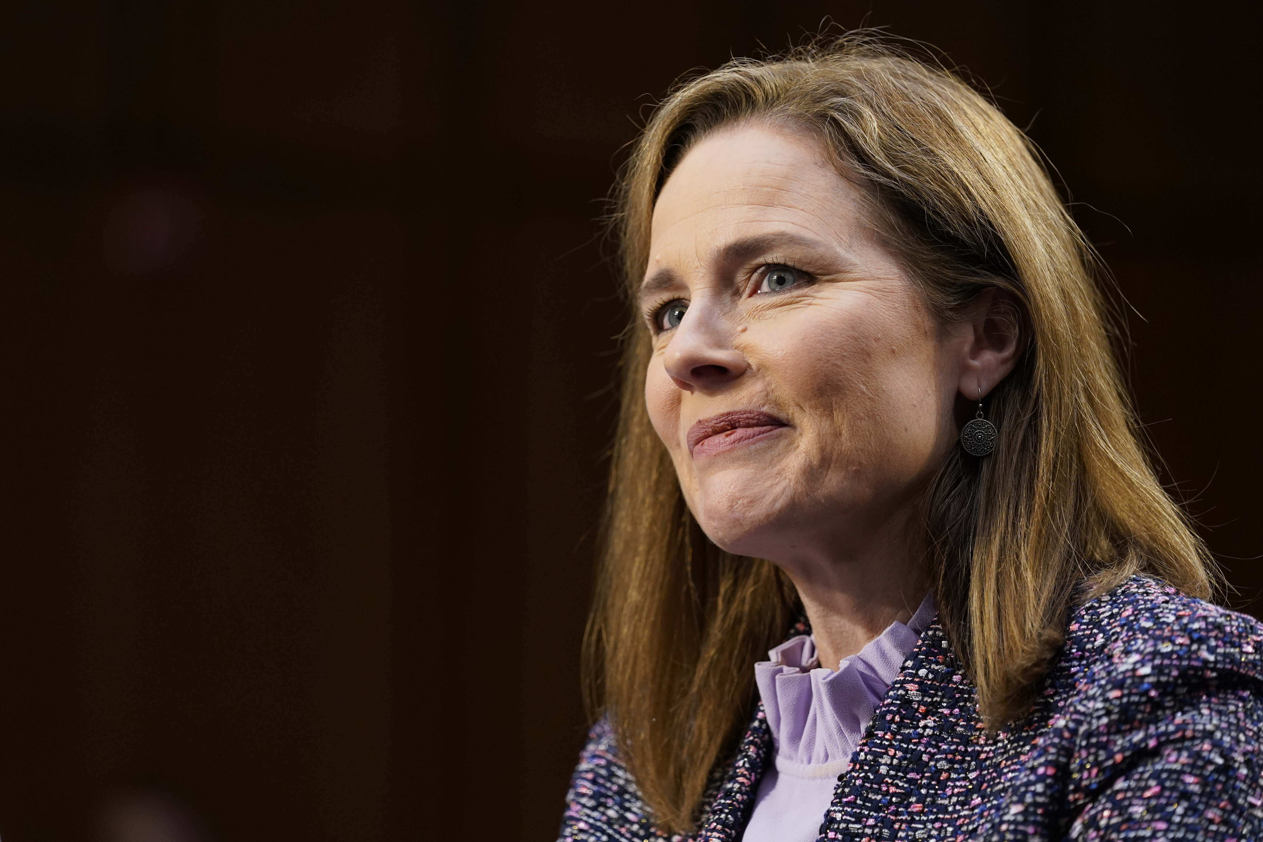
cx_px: 632
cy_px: 421
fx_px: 5858
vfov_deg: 8.2
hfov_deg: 12.3
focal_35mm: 167
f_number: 3.2
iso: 2000
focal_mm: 167
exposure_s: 1/250
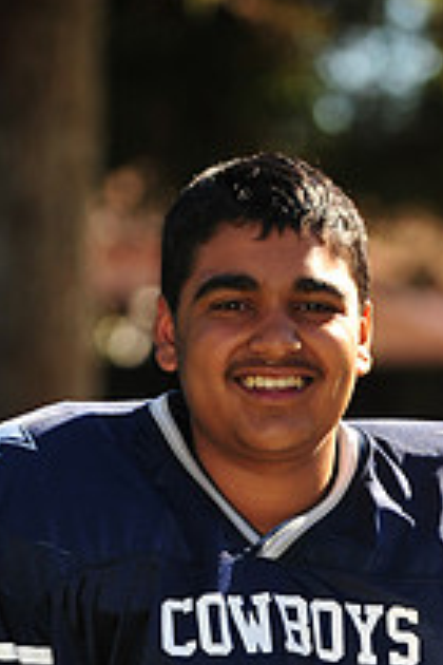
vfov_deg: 4.7
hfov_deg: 3.1
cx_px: 240
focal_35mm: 441
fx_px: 8139
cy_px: 880
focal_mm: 160
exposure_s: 1/500
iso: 200
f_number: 4.5
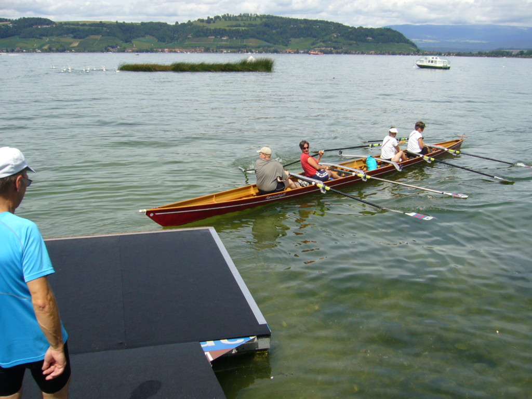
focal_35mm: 35
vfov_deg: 40.7
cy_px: 200
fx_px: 538
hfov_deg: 52.6
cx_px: 266
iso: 80
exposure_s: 1/400
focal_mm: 5.8
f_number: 5.6
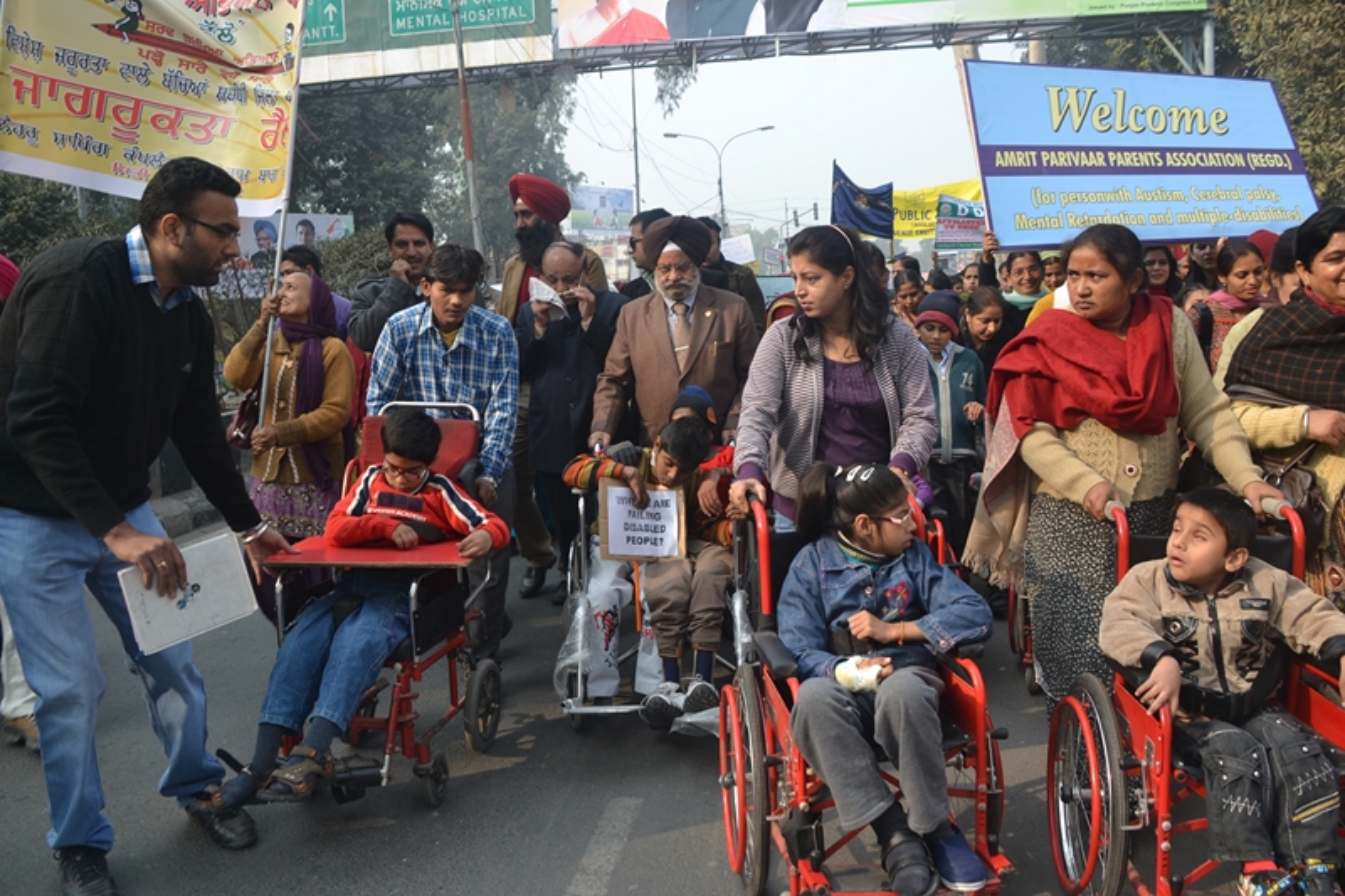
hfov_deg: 61.9
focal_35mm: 30
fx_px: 1121
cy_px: 448
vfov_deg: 43.6
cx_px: 672
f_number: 5.6
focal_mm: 20
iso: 100
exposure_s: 1/125
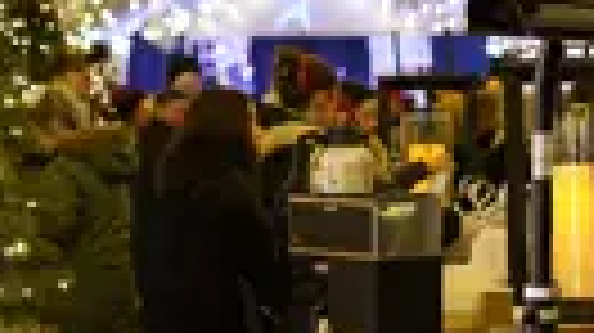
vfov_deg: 7.6
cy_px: 182
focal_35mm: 159
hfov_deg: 13.2
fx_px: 2502
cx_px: 724
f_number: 2
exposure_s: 1/160
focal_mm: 50
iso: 3200
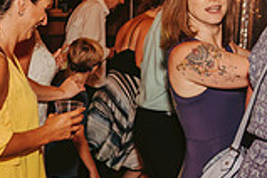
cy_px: 139
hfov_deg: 19.0
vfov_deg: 13.4
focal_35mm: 102
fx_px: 756
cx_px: -42
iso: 1250
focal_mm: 28
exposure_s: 1/125
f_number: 2.8
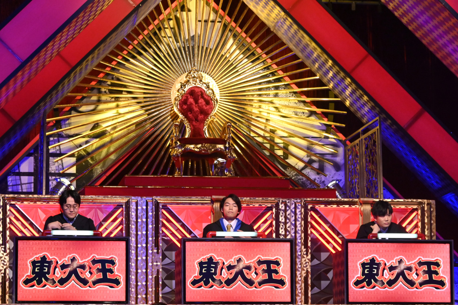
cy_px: 152
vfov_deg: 11.0
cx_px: 229
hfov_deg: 16.5
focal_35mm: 124
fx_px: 1576
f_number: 6.3
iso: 3200
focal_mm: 83
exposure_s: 1/200
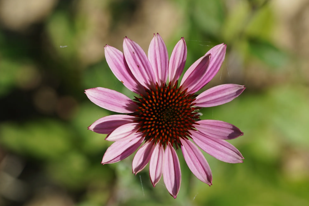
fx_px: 1004
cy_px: 118
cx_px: 176
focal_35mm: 117
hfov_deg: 17.5
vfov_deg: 11.7
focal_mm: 90
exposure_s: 1/250
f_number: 6.3
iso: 100
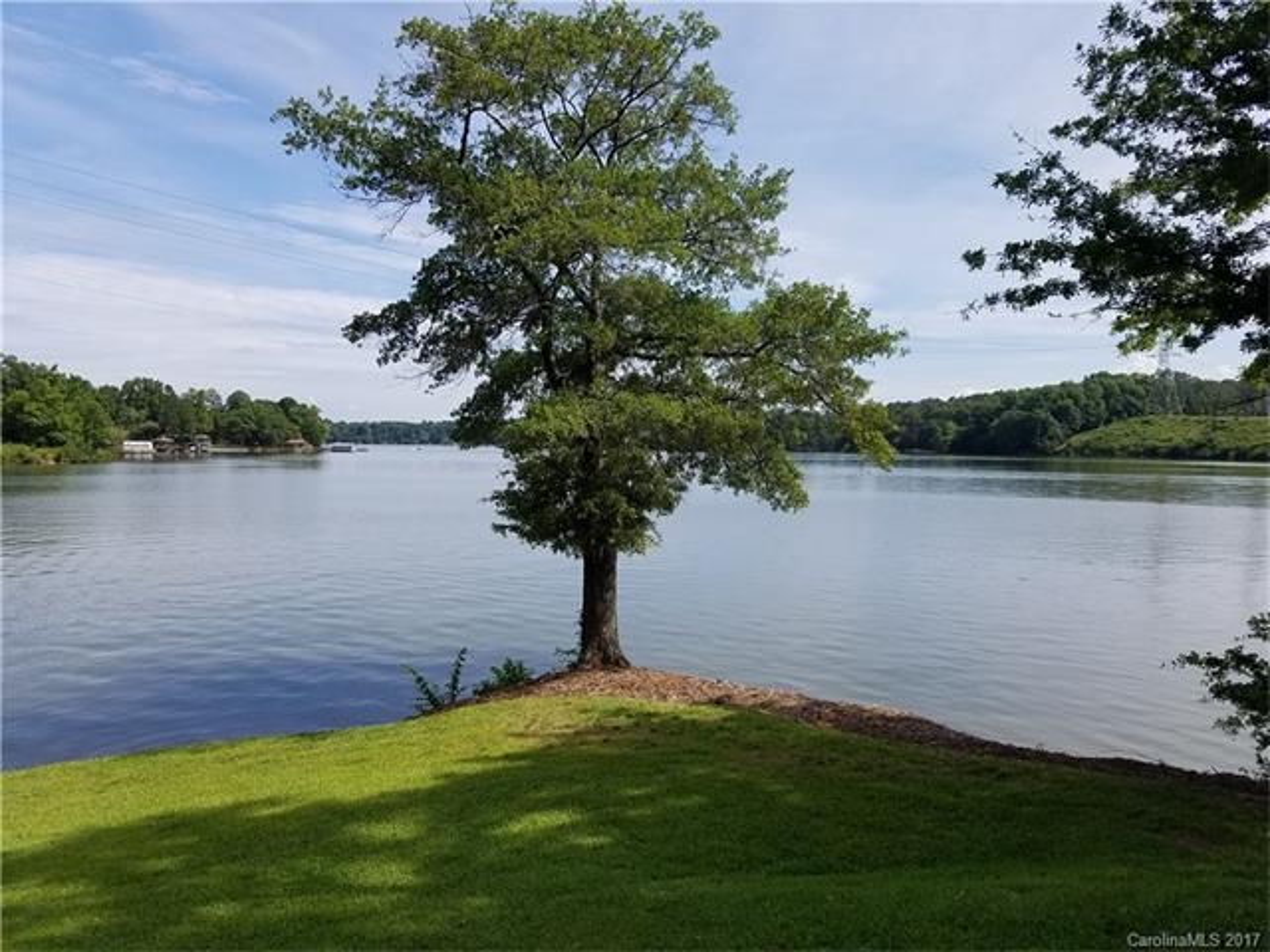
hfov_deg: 67.3
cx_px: 635
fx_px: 954
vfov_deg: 53.1
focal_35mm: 26
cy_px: 476
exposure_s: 1/2520
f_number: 1.7
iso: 50
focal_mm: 4.2
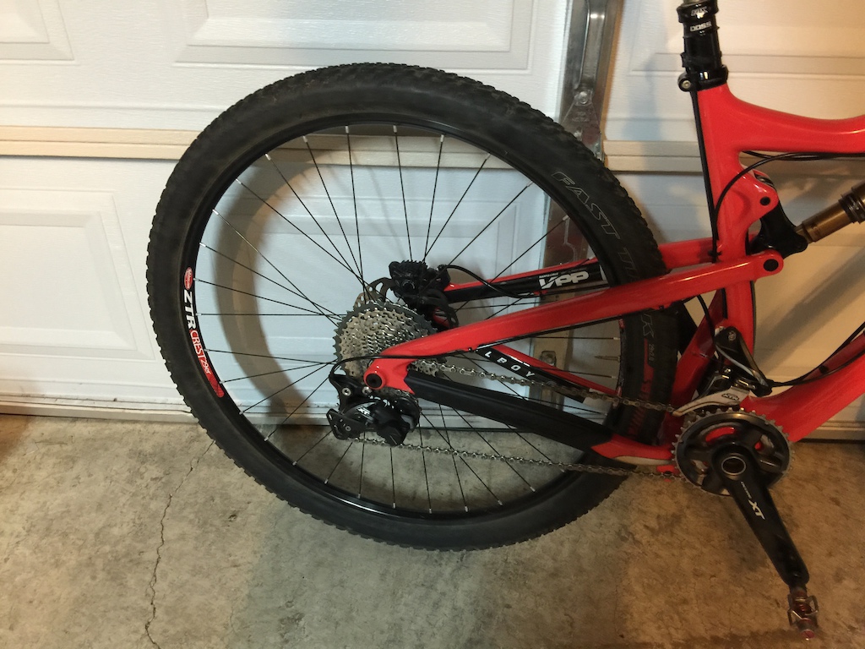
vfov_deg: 48.2
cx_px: 432
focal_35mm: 29
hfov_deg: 61.7
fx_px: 725
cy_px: 324
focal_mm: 4.15
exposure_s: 1/4
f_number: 2.2
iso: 64
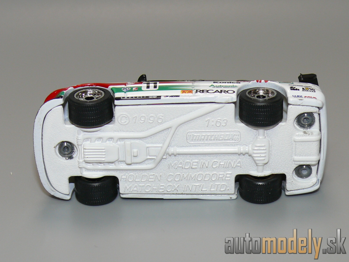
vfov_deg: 14.4
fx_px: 1038
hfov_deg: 19.1
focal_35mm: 103
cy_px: 131
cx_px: 174
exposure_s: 1/30
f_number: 4
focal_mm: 13.5
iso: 100
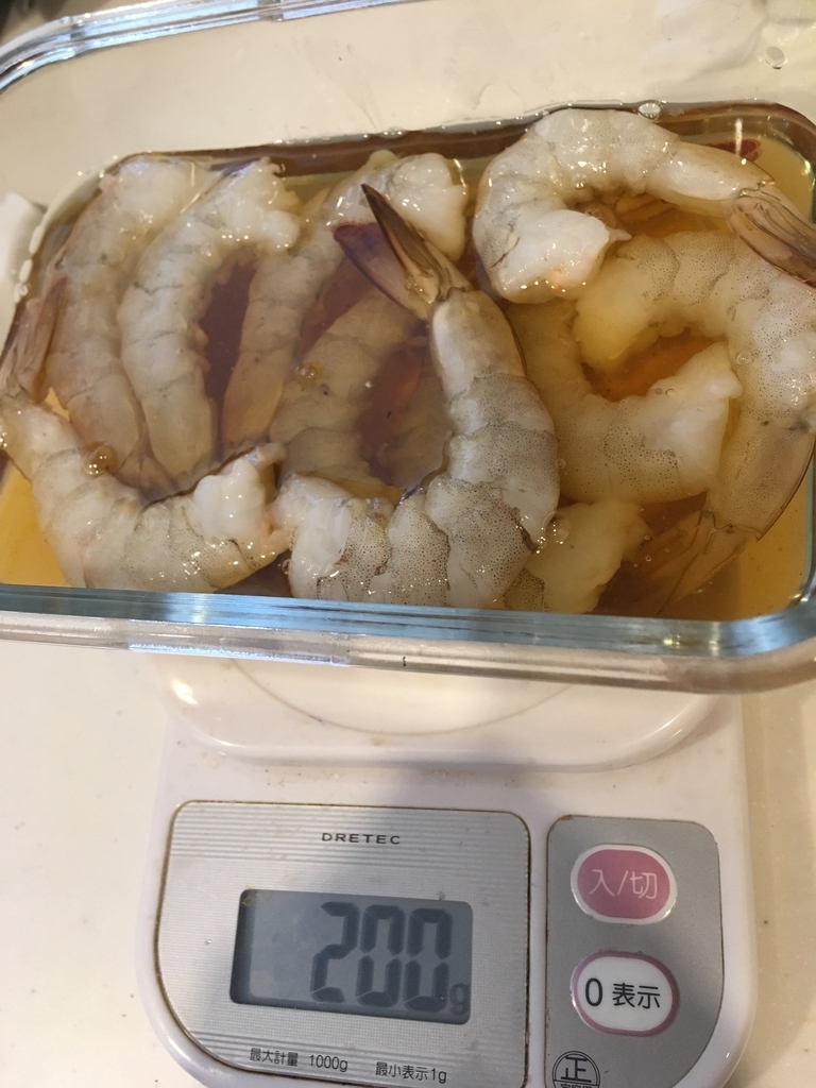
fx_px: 911
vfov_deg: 61.7
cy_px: 544
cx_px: 408
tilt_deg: -63.8
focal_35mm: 29
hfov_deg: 48.2
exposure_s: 1/30
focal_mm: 4.15
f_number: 2.2
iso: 125
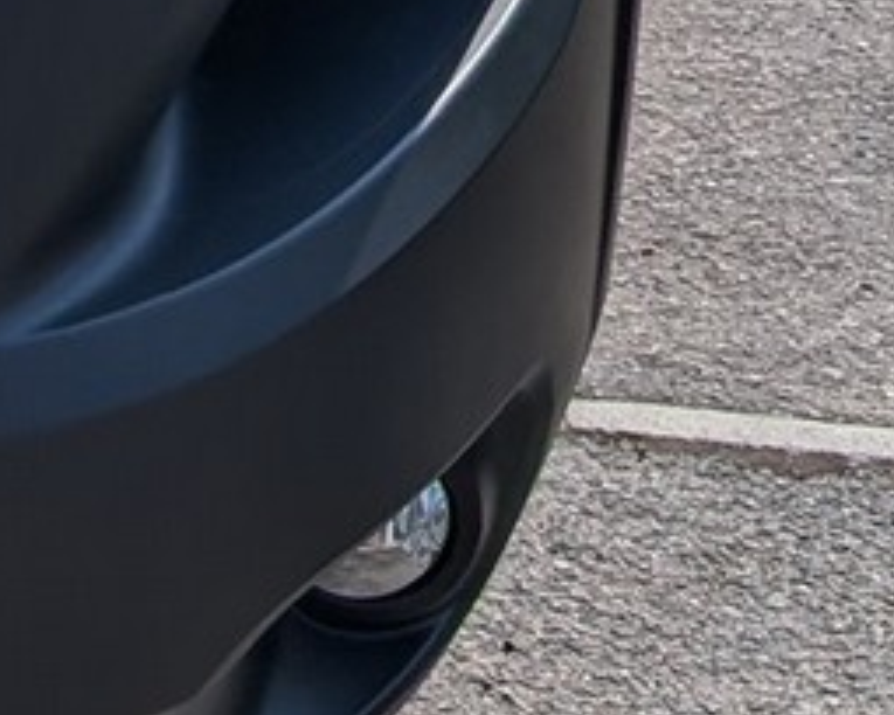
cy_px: -1108
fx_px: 4974
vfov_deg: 7.6
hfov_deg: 9.0
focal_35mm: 188
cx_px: -1423
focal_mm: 6.9
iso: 20
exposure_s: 1/1497
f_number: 1.68
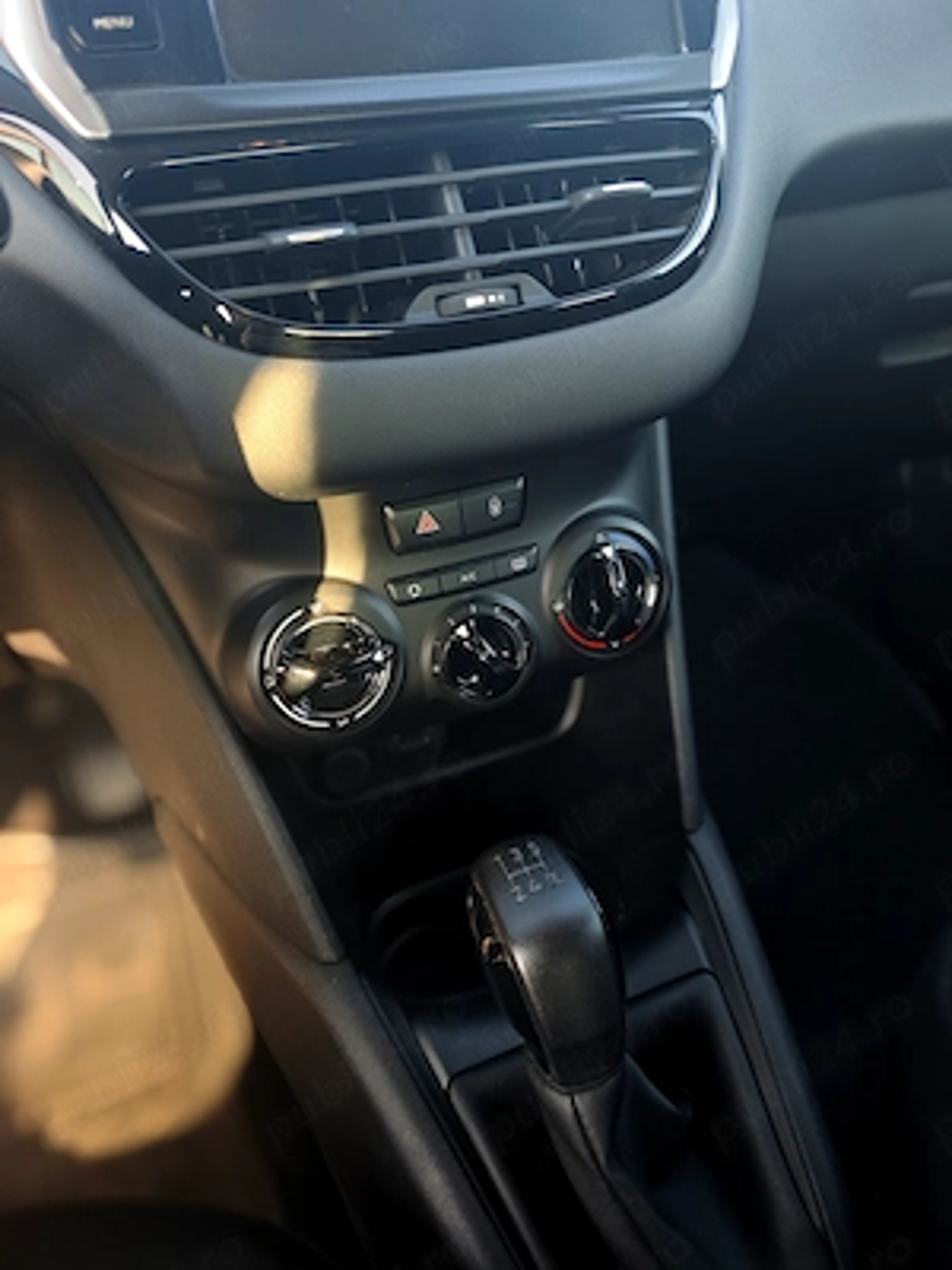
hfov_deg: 58.9
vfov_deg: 73.9
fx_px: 843
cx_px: 476
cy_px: 635
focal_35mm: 23
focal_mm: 6.55
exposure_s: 1/104
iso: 50
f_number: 1.6
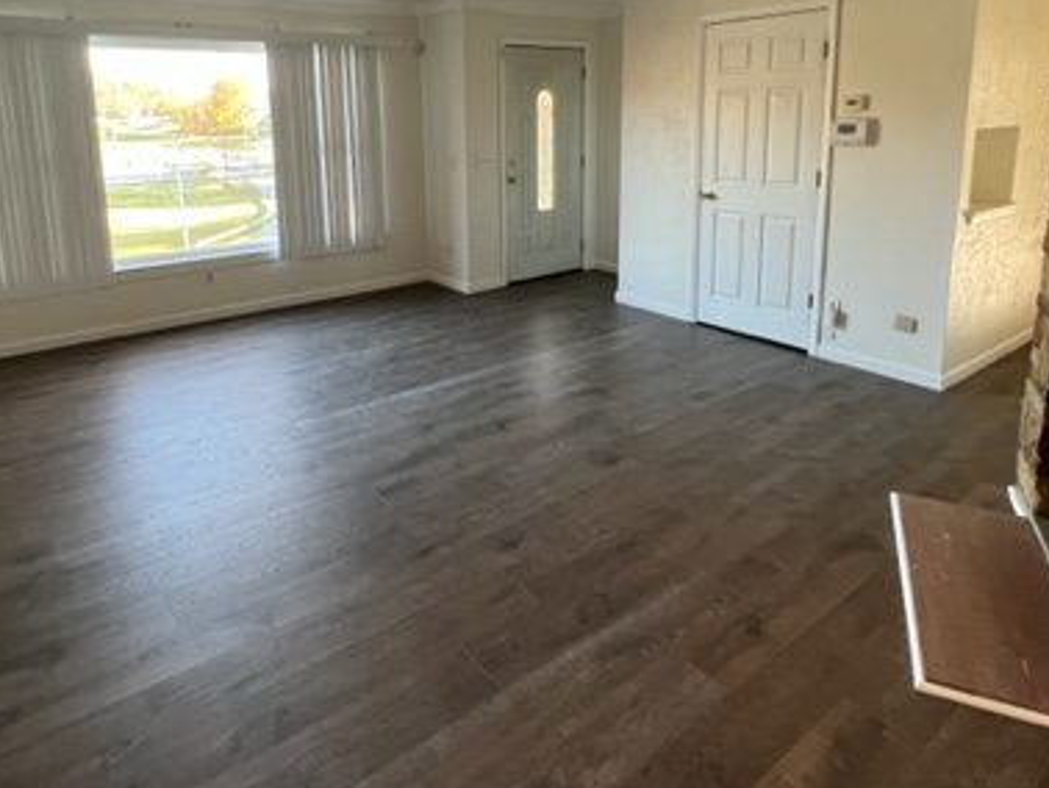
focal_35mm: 22
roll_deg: +2.7
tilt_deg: -12.9
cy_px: 239
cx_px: 483
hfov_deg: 76.2
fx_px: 667
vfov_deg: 59.2
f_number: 1.8
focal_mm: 1.57
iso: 200
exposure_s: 1/120
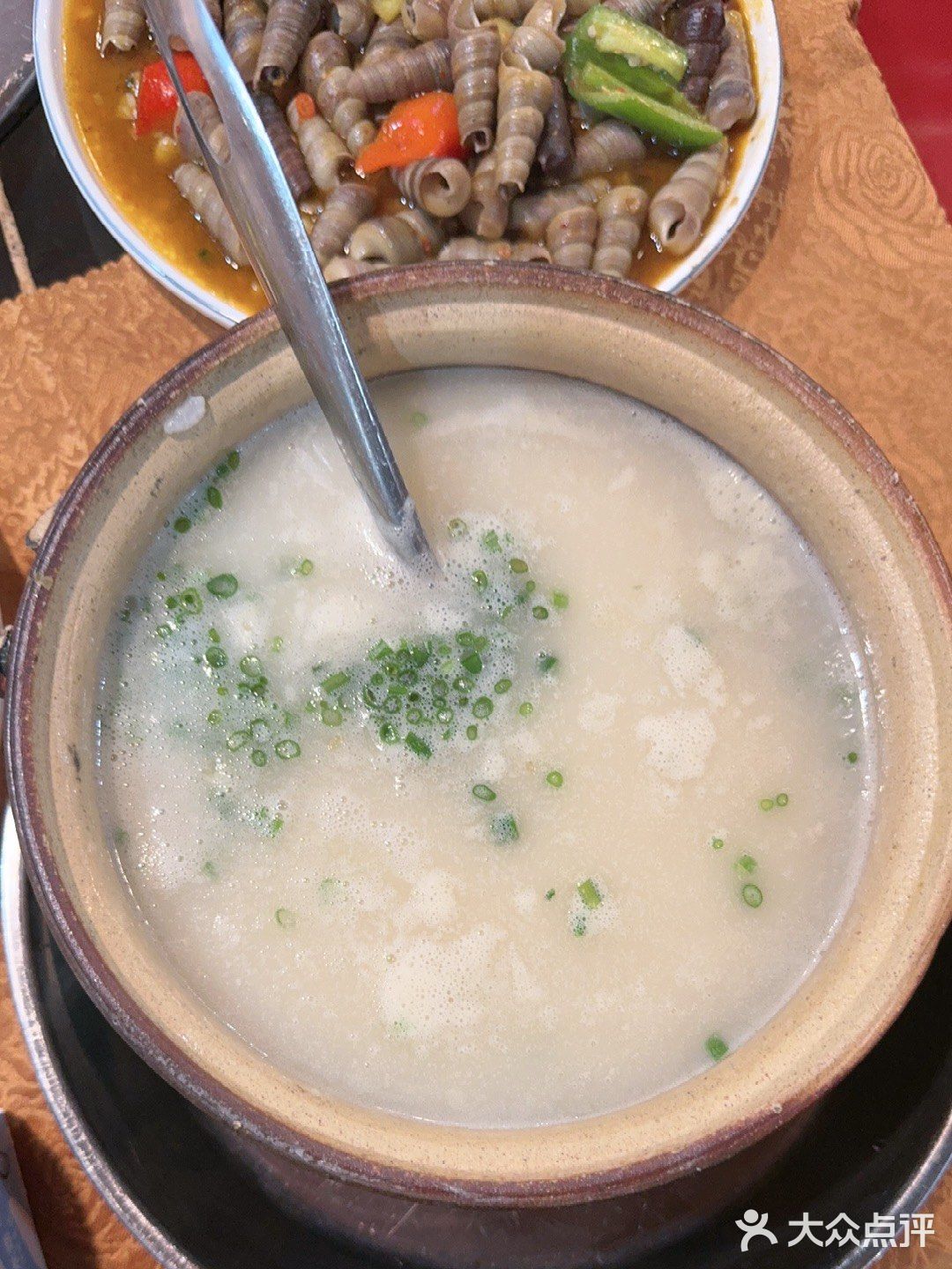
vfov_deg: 69.4
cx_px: 476
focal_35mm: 25
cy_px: 634
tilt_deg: -79.4
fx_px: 917
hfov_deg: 54.9
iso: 250
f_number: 1.78
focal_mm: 6.76
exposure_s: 1/50
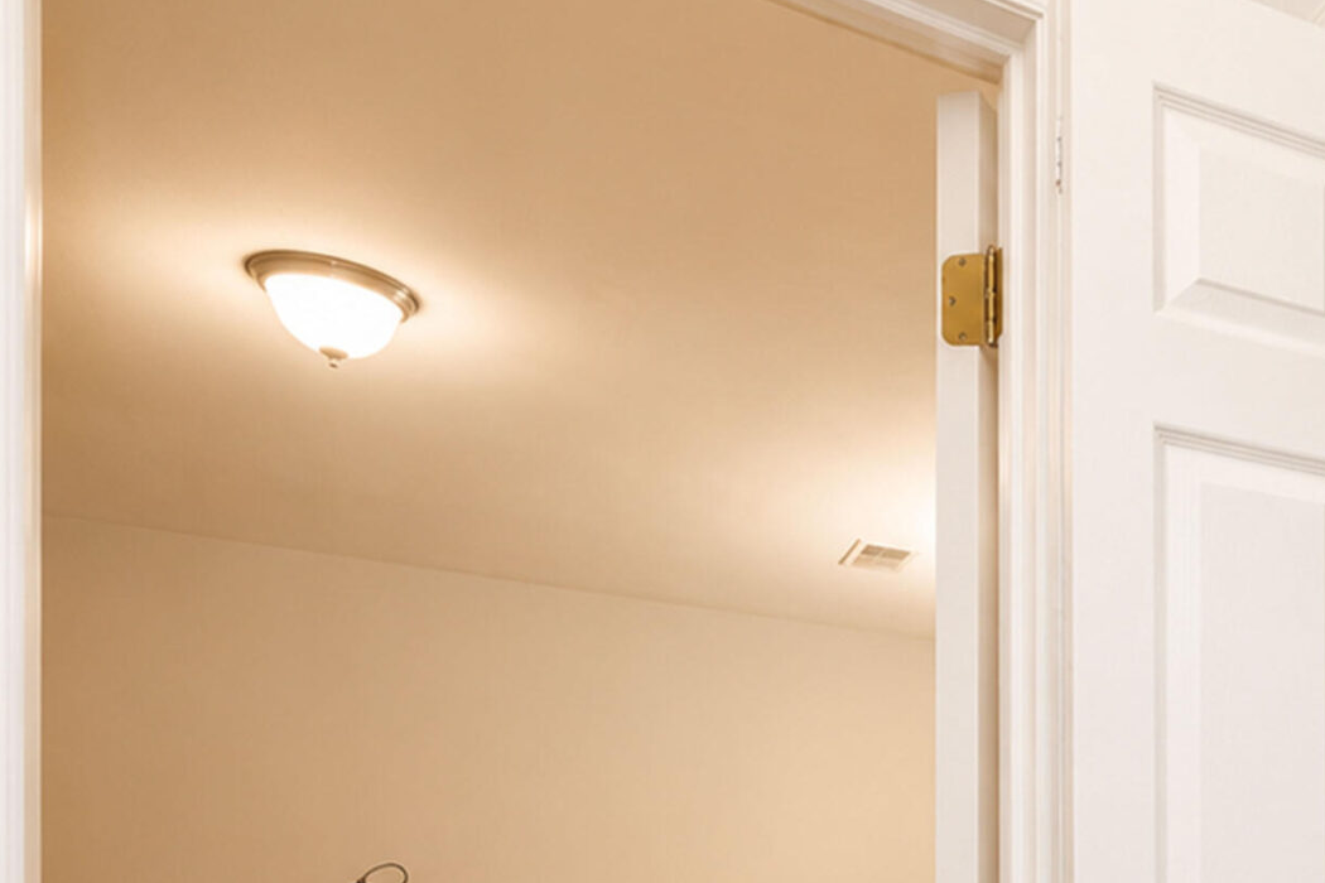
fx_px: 1435
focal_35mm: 39
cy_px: 1024
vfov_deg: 29.9
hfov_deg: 39.0
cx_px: 1514
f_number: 4
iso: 64
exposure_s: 1/10
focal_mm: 16
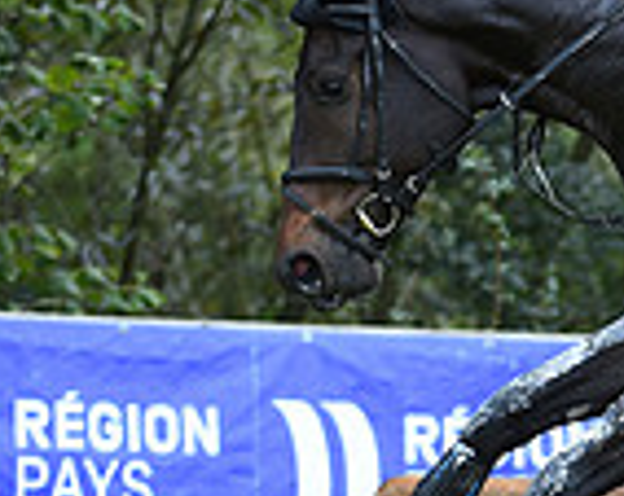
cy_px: 386
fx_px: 14154
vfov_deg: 2.0
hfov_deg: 2.5
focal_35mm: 768
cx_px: 1090
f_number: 4.5
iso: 1100
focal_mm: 200
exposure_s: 1/1250
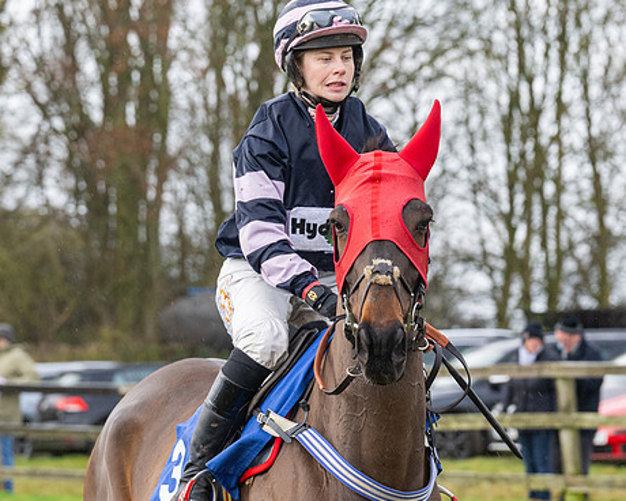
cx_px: 345
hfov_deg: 8.2
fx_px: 4391
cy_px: 263
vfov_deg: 6.5
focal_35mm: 237
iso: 800
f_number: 5
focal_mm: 115
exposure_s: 1/500
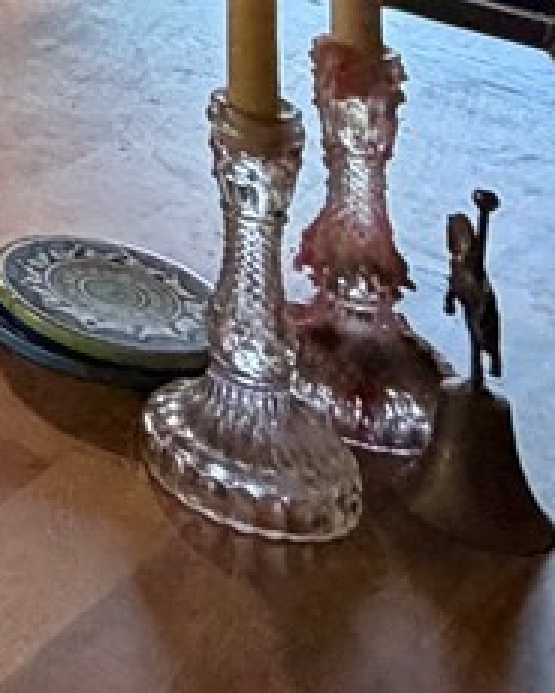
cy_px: -747
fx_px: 1951
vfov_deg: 15.5
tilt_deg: -1.7
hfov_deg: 11.9
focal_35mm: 95
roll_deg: +0.0
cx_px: -914
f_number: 2.2
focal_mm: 2.22
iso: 400
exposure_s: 1/60
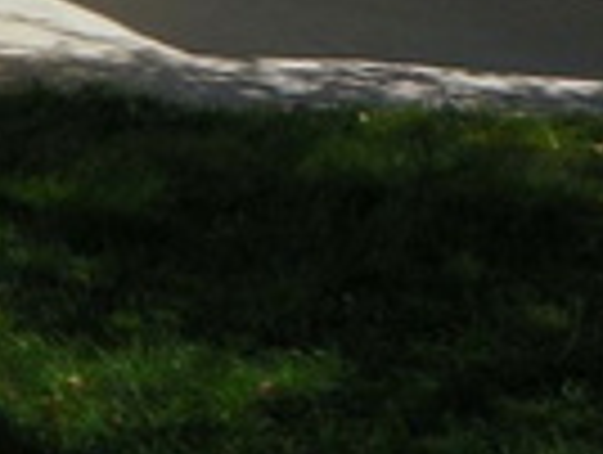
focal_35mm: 124
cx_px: -796
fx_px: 2164
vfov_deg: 11.5
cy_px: -229
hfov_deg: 12.7
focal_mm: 4.6
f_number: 5.6
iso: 64
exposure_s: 1/400
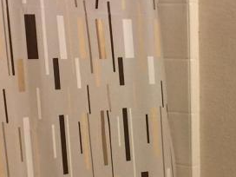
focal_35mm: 109
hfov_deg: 17.3
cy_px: 191
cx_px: 272
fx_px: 743
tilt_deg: -12.2
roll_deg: -0.9
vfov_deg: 13.3
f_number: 2.2
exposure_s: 1/30
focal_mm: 4.15
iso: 50
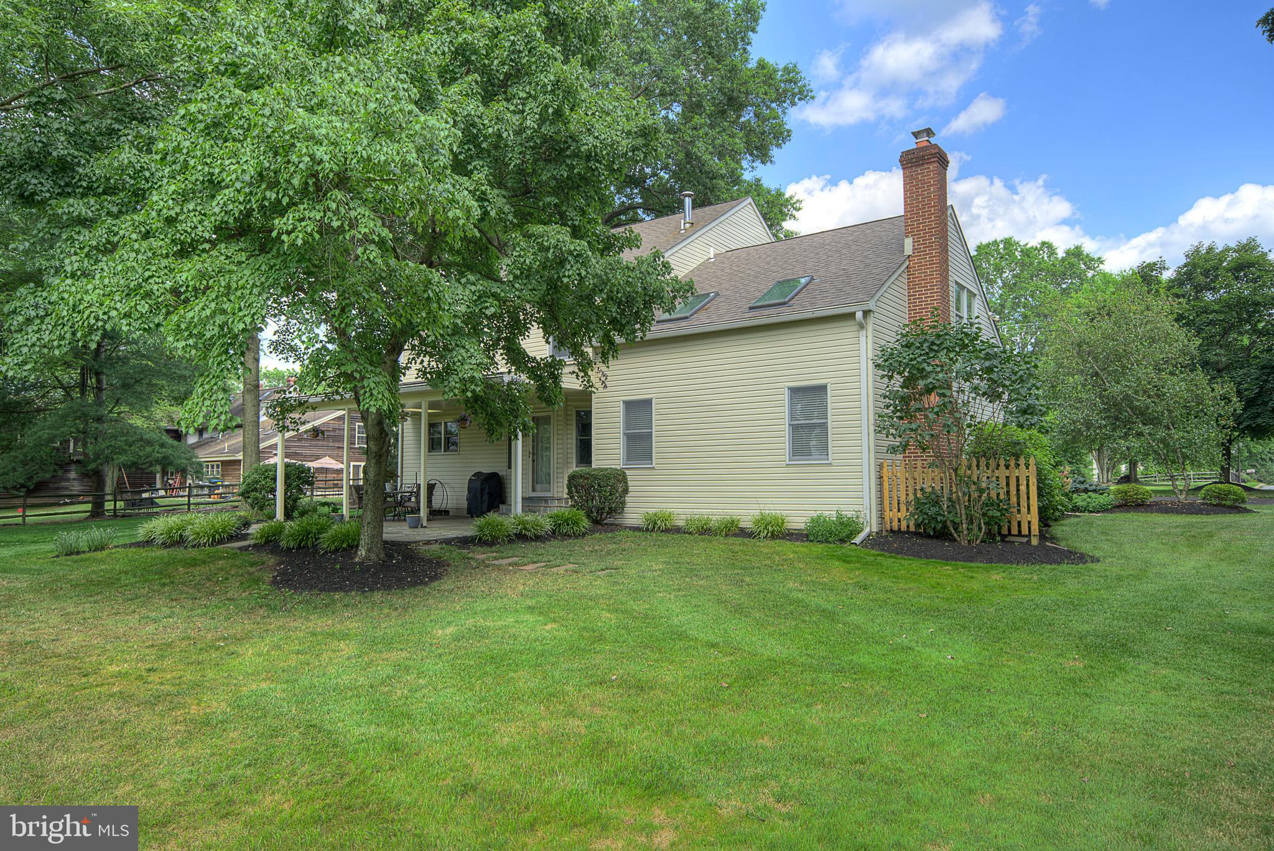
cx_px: 637
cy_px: 426
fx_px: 850
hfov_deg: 73.7
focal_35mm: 24
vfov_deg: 53.2
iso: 100
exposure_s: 1/50
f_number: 8
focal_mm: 24
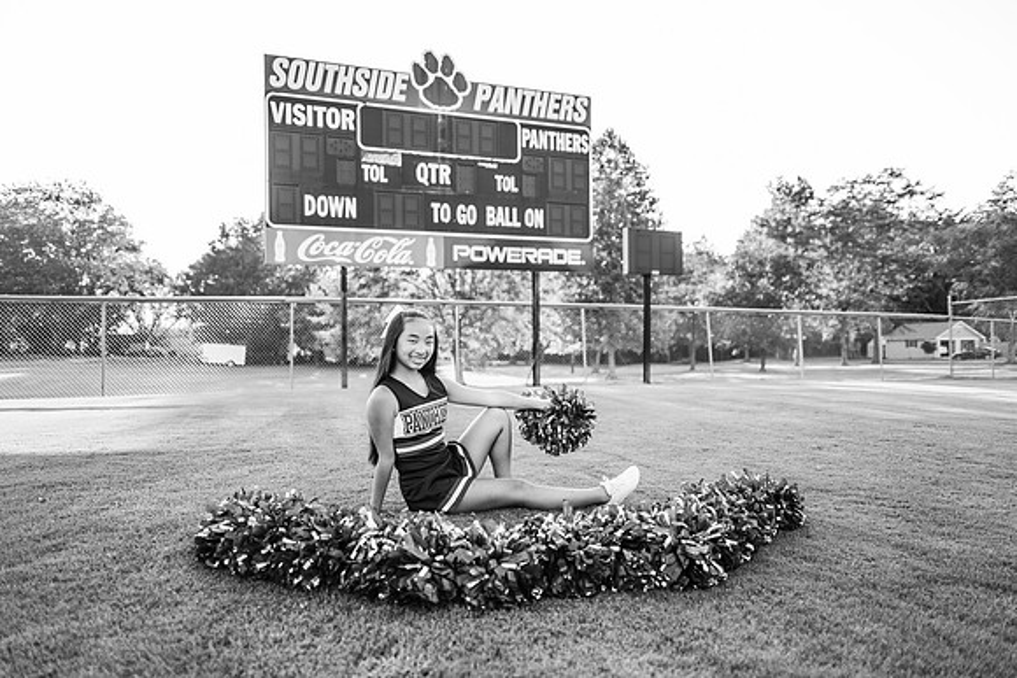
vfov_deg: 53.2
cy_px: 339
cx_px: 508
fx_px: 678
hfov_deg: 73.7
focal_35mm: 24
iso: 125
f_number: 2
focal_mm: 24
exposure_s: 1/500
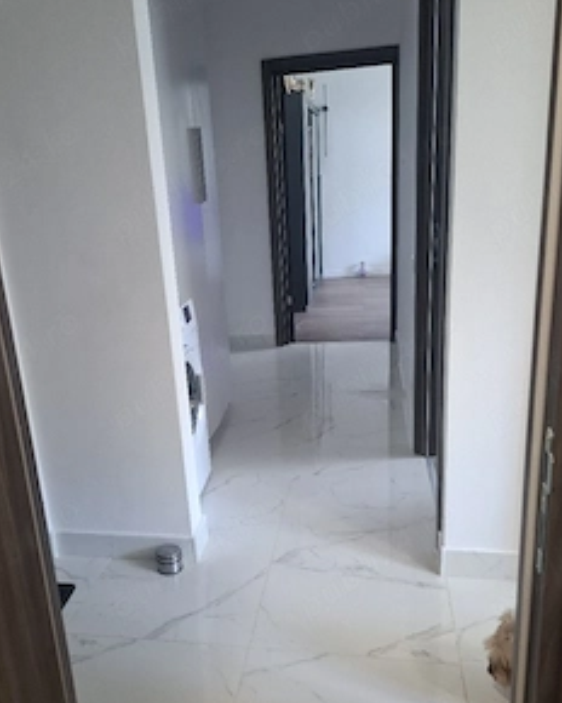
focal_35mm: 31
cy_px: 400
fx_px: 645
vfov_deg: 57.0
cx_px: 237
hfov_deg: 47.0
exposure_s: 1/33
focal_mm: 5.54
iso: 250
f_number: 1.8
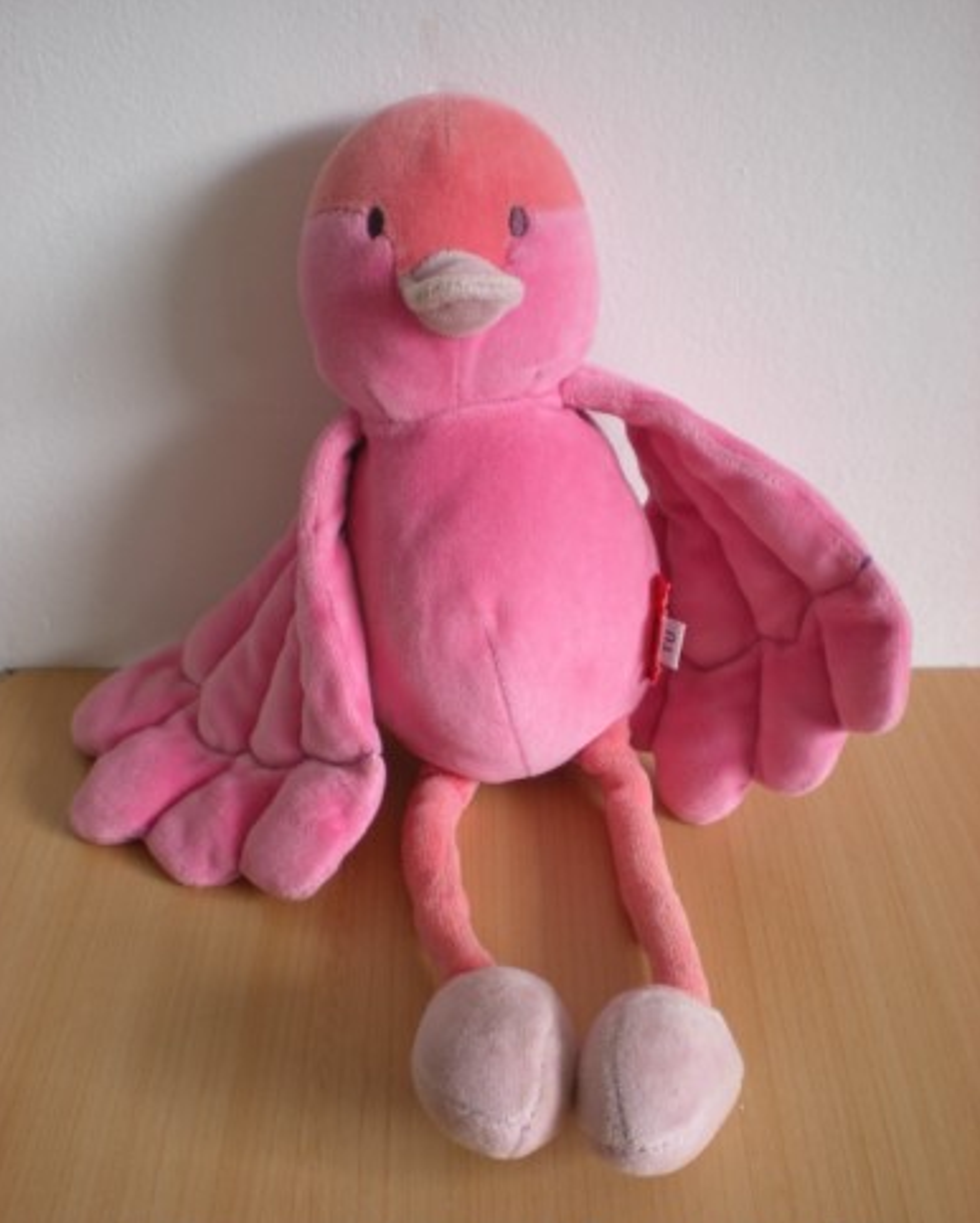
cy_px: 652
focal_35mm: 40
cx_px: 487
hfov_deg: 37.4
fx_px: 1449
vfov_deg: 45.7
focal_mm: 6.3
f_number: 3.1
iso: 90
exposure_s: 1/60.7
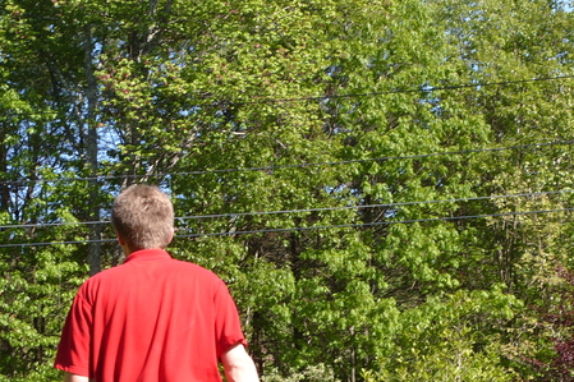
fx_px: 2008
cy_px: 268
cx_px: 304
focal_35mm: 126
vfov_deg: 10.9
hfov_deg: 16.3
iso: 80
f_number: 5.3
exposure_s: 1/350
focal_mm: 18.9
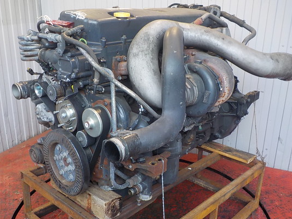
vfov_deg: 39.7
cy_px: 111
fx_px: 304
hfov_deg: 51.3
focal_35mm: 36
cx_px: 153
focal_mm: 4.1
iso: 140
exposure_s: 1/30
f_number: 3.3
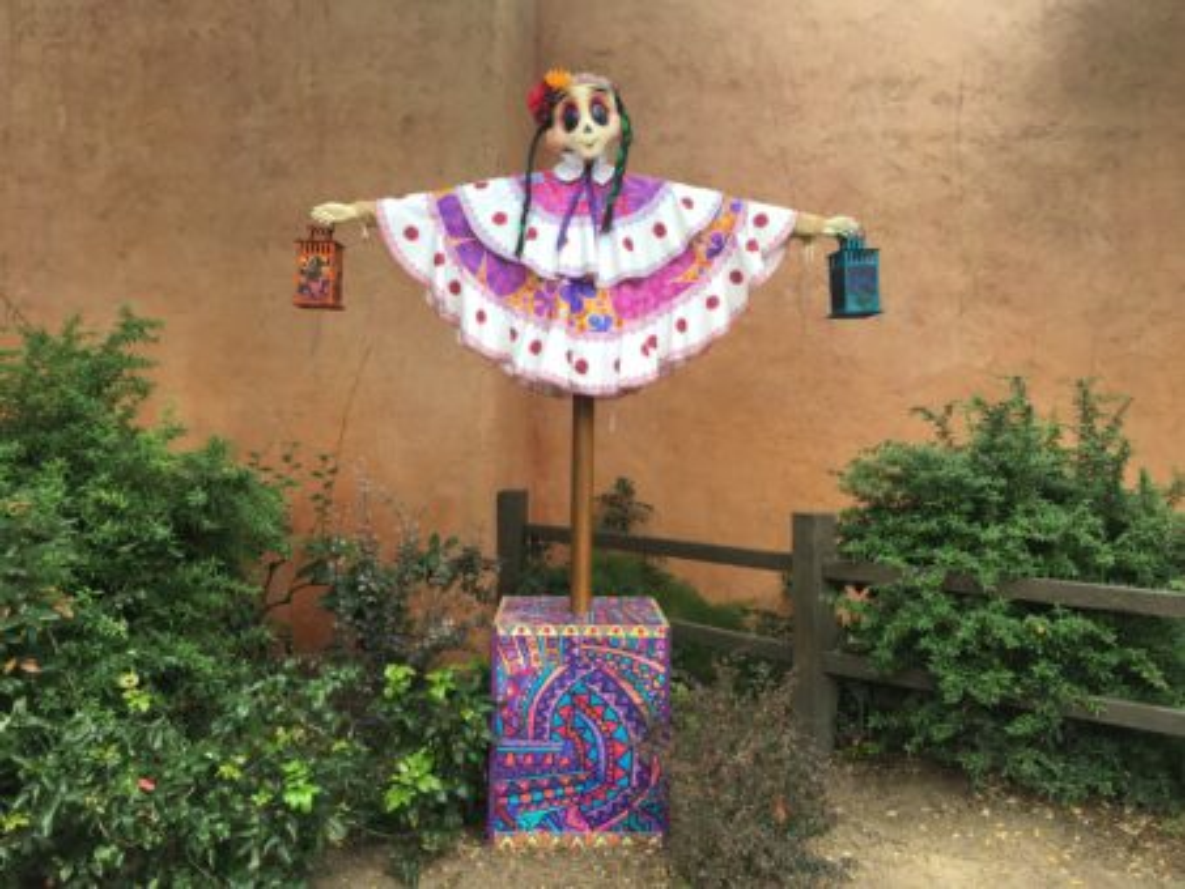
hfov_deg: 61.6
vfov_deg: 48.2
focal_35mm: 29
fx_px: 993
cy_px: 444
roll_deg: -0.6
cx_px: 592
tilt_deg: +1.2
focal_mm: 4.15
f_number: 2.2
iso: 40
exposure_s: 1/100
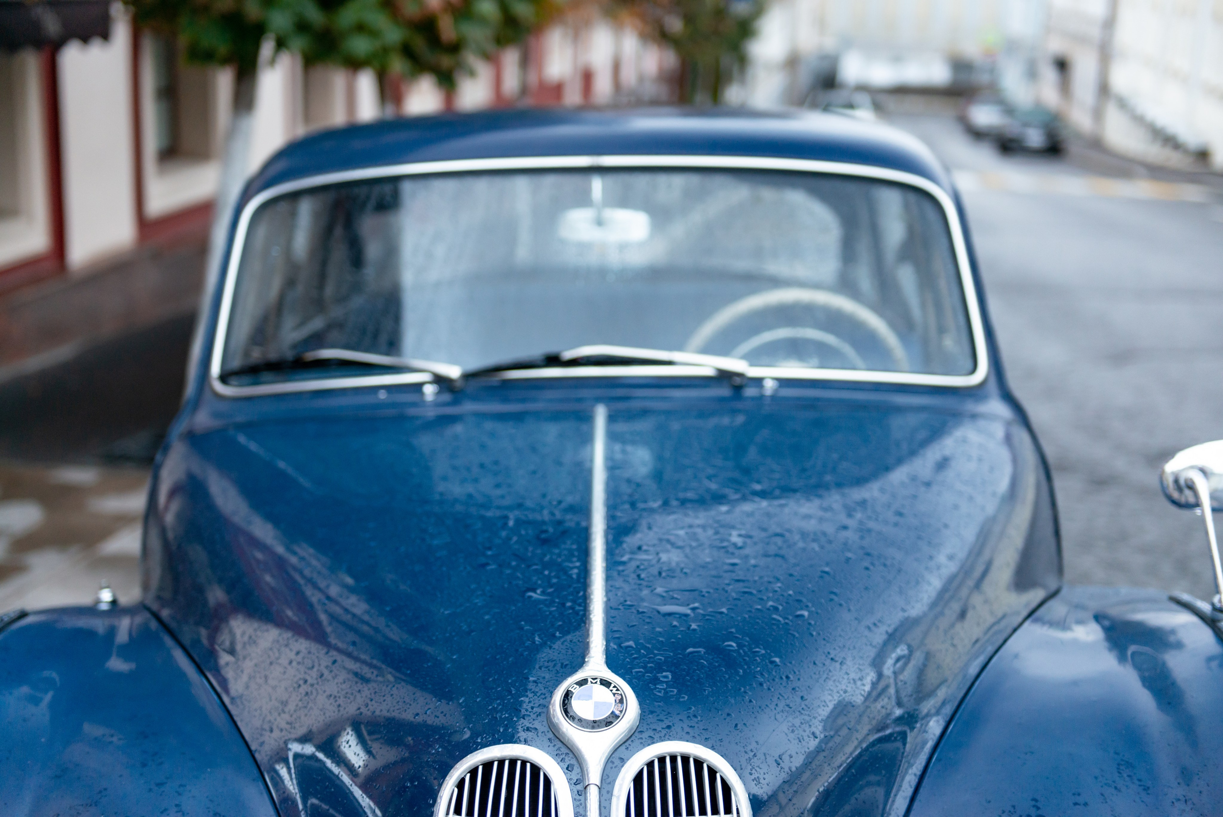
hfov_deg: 36.2
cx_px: 612
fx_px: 1869
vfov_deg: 24.6
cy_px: 408
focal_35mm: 55
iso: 1000
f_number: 2.8
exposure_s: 1/100
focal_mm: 55
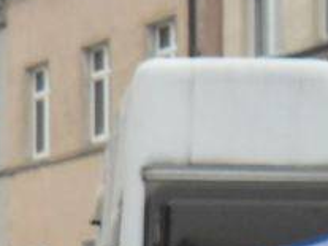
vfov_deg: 5.3
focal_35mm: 272
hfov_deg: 6.6
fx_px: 2576
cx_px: -646
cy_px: 508
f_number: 4.5
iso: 100
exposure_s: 1/76
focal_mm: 7.8
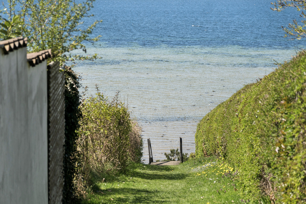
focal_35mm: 105
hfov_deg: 19.5
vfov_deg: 13.0
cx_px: 153
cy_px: 102
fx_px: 892
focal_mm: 70
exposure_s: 1/3200
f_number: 4
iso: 200
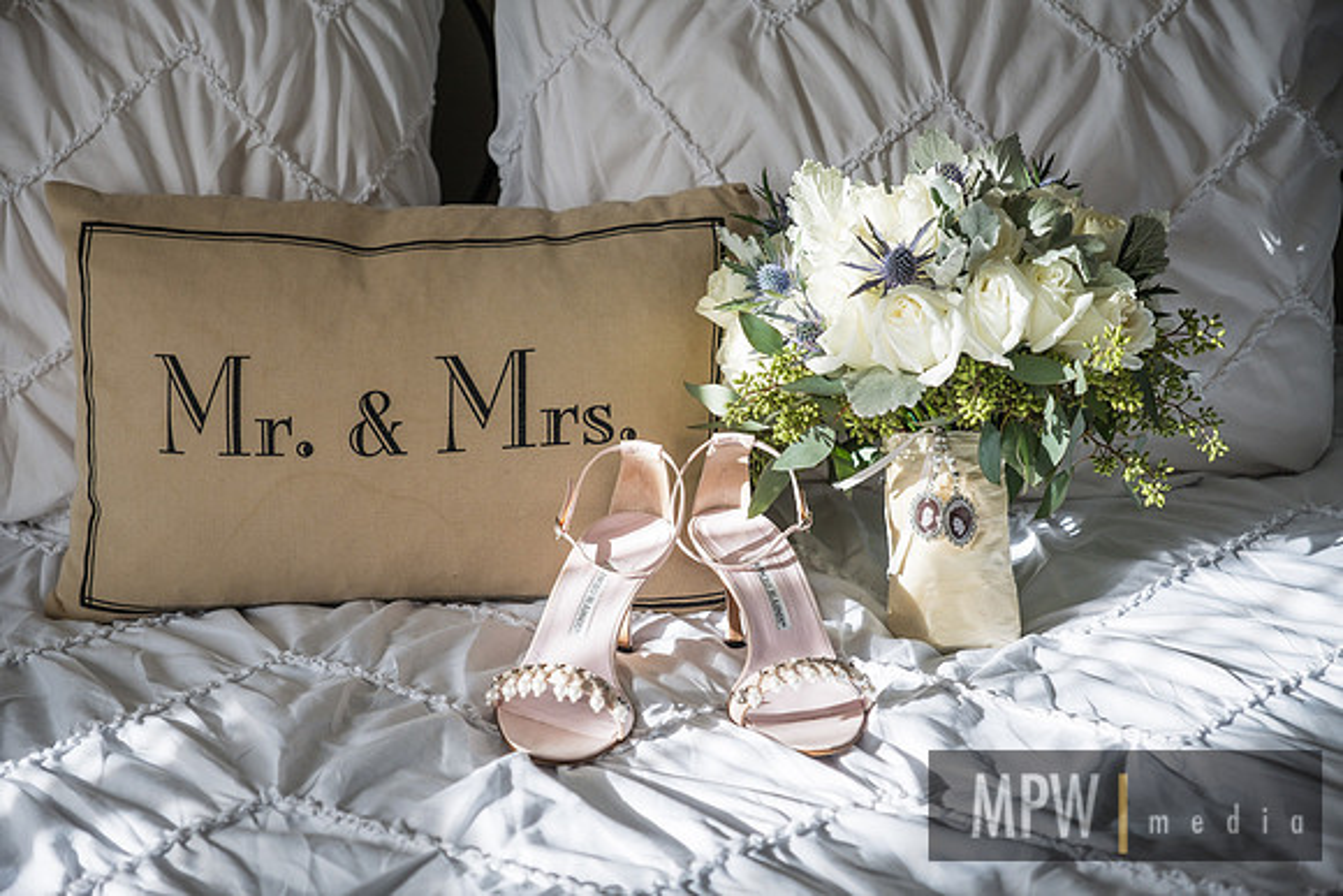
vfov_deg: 18.7
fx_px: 2724
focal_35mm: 73
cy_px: 448
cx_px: 672
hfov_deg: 27.7
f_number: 2.8
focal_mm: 48.5
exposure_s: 1/500
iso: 200
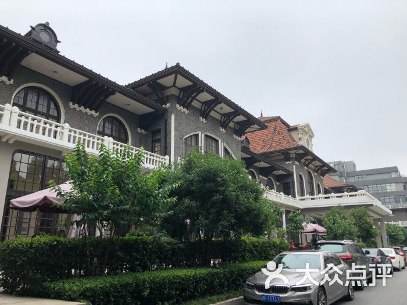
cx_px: 204
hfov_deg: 63.4
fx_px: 329
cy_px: 152
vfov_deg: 49.7
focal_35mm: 28
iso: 20
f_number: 1.8
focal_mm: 4
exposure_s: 1/1116
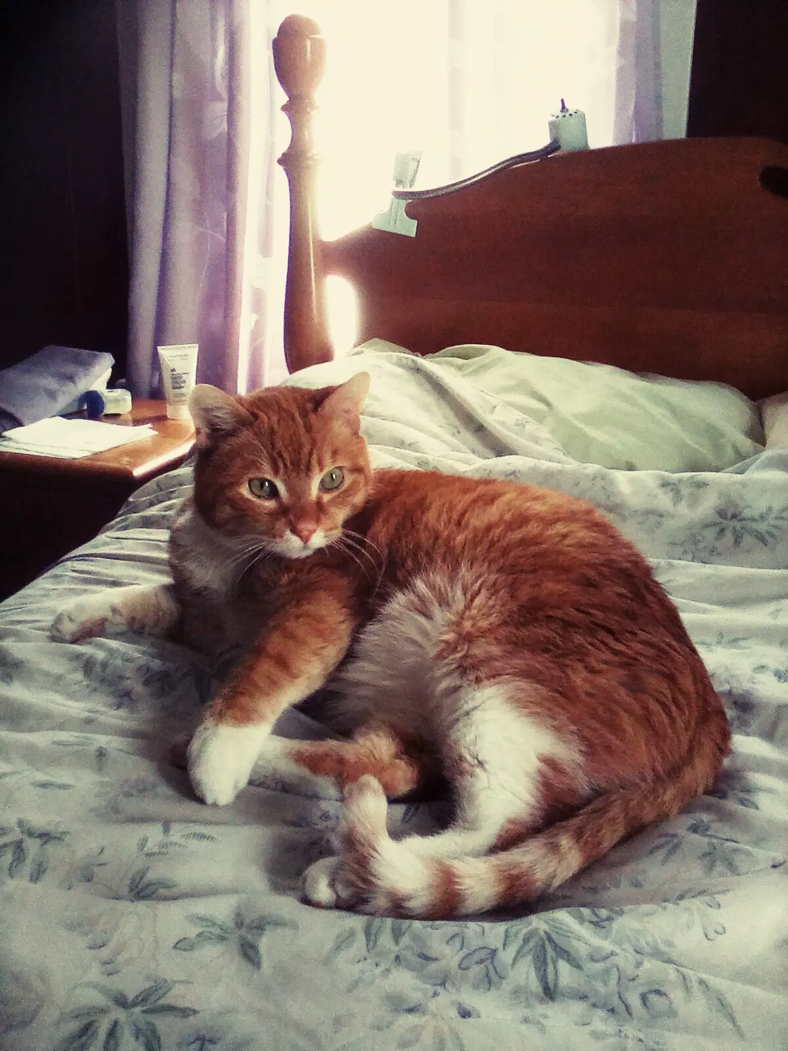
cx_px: 394
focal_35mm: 35
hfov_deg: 40.7
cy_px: 526
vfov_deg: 52.6
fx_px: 1062
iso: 145
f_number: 2.8
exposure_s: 1/33.3
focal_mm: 2.9
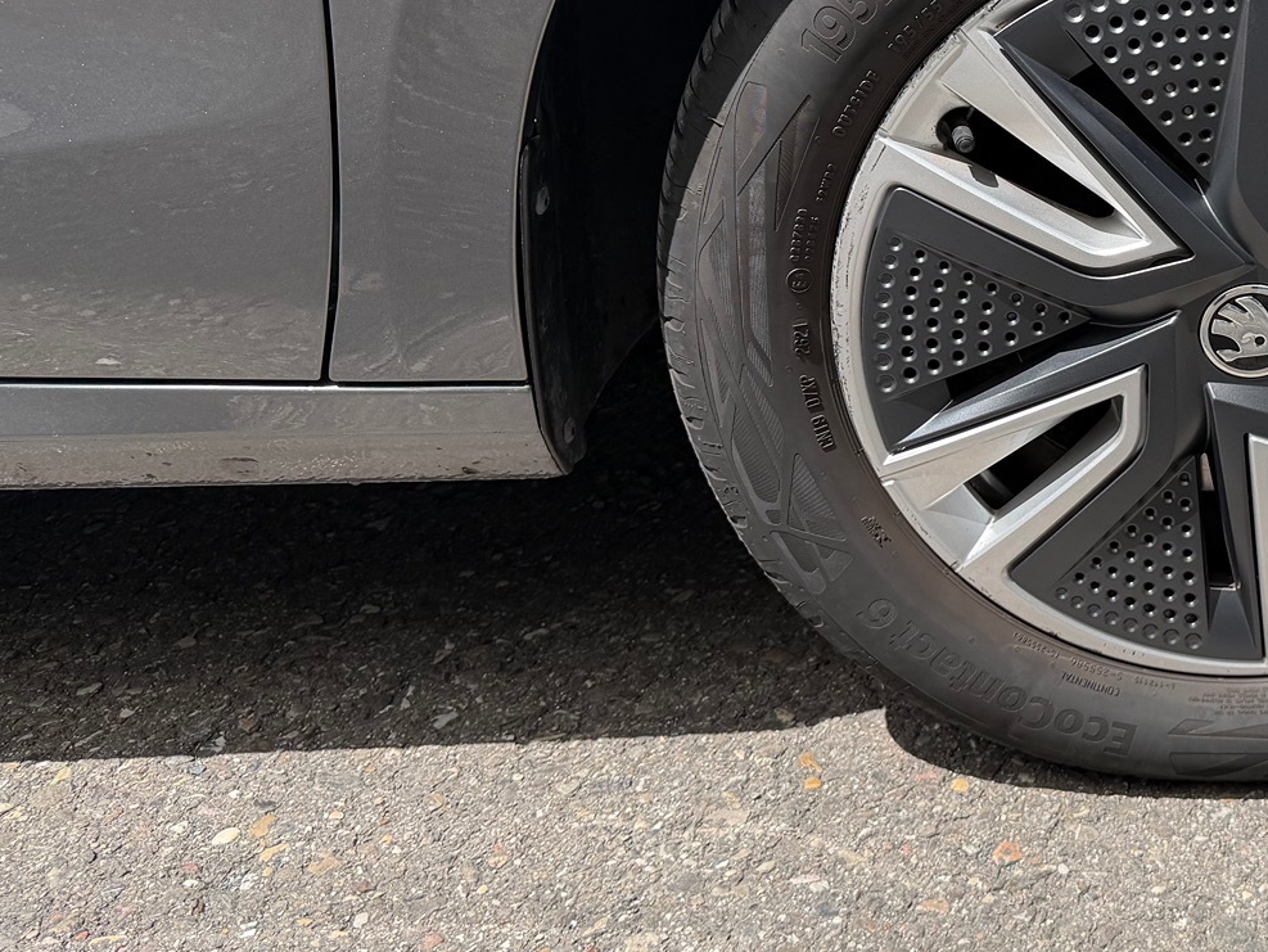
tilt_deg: -24.9
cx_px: 1238
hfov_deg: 35.5
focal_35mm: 49
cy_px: 267
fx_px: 1796
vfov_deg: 29.3
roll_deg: +0.1
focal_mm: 6.76
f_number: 1.78
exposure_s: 1/2110
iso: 80
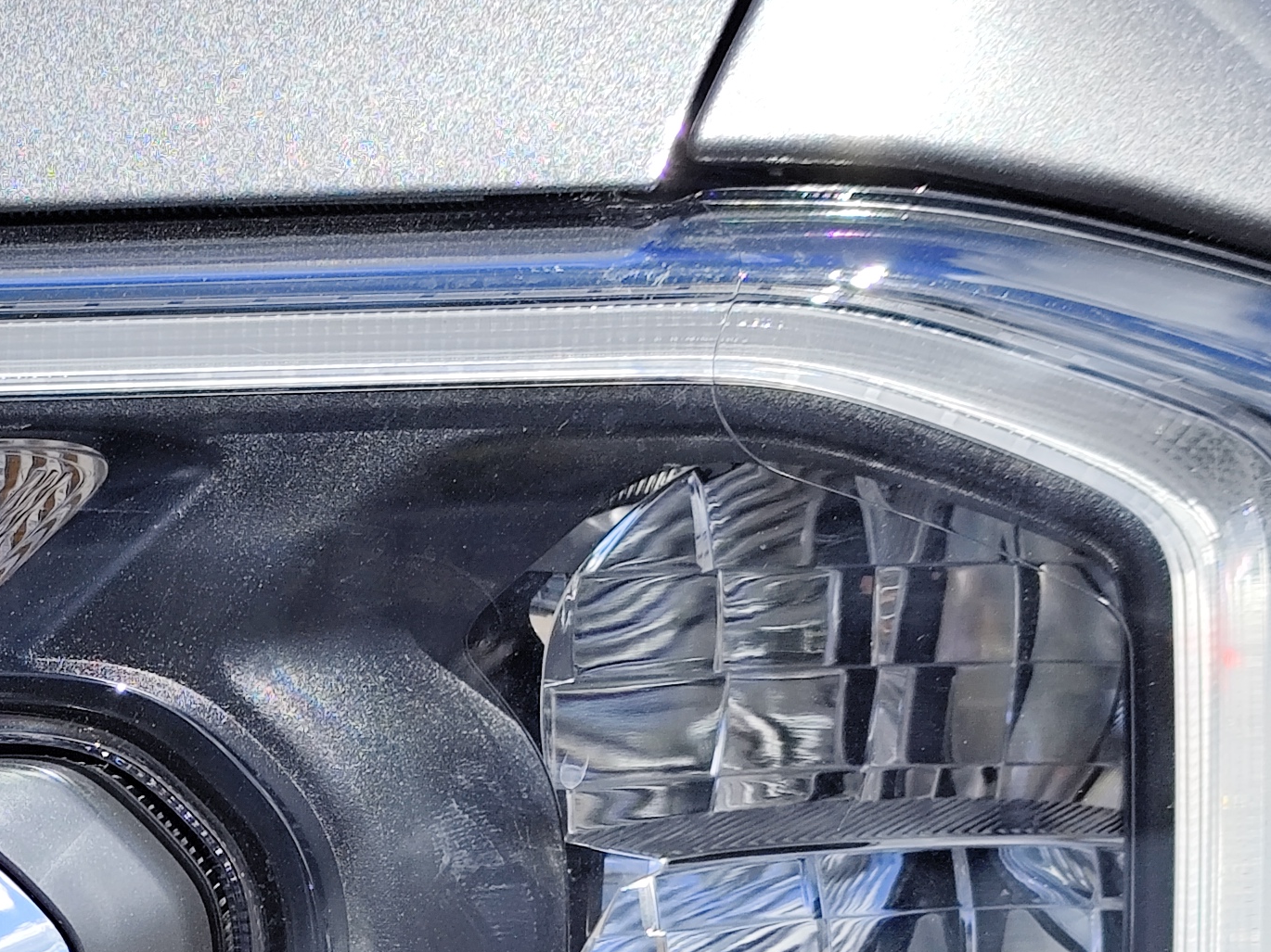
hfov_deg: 13.9
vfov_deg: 10.6
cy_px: 1263
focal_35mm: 137
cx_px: -325
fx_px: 5029
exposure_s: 1/1073
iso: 50
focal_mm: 6.19
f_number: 1.65
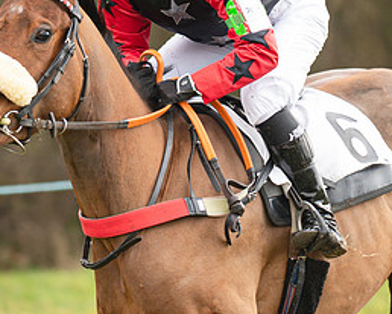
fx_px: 7108
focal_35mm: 612
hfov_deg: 3.2
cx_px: 155
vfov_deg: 2.5
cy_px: 108
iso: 250
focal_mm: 135
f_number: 1.8
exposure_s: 1/1000
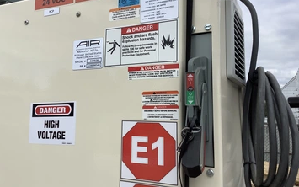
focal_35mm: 37
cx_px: 133
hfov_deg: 52.6
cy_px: 74
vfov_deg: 34.3
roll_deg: -3.2
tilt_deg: +8.0
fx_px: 302
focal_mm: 3.3
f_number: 2.4
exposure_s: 1/1294
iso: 25
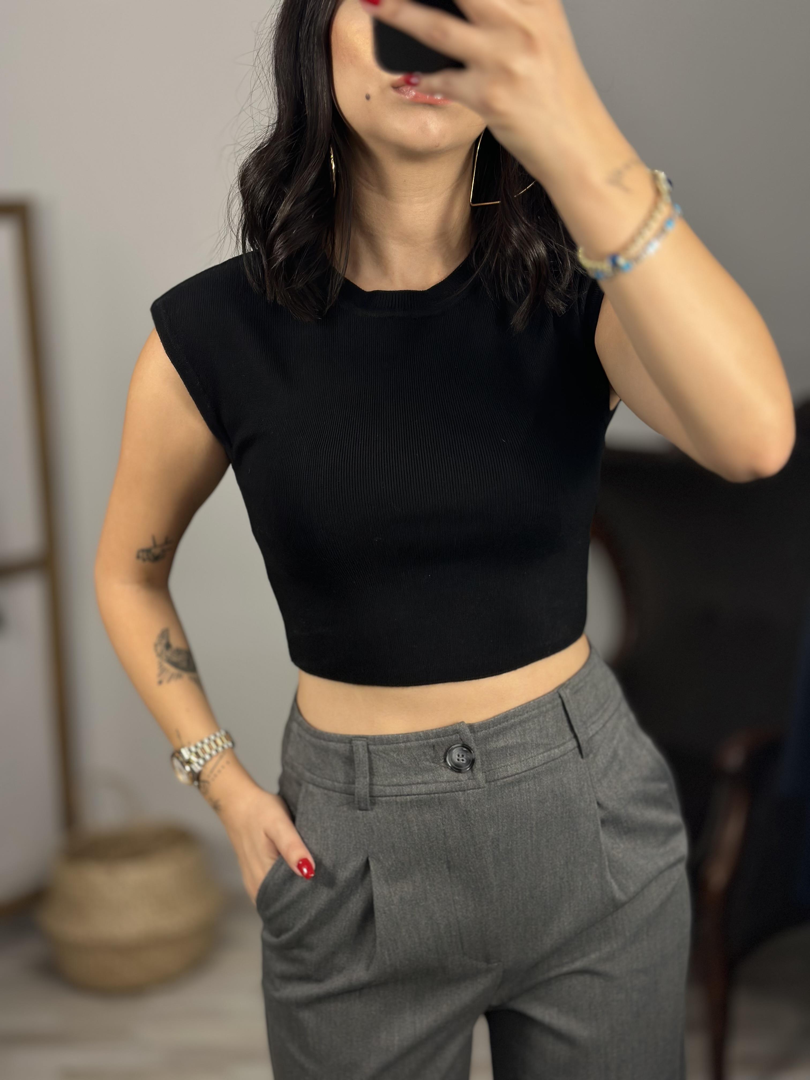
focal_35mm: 48
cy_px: 540
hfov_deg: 30.3
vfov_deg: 39.7
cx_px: 405
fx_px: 1498
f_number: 1.78
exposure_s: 1/100
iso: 80
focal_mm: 6.86
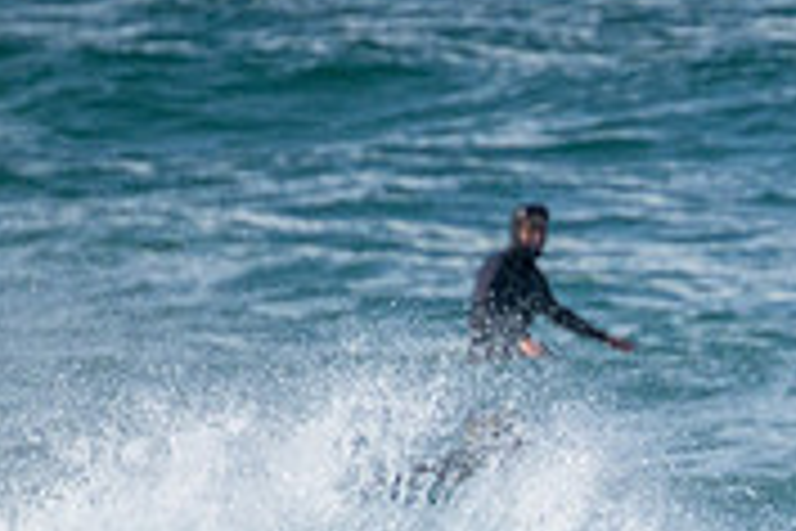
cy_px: 839
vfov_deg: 0.5
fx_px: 58059
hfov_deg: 0.8
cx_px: 1295
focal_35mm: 2626
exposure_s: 1/1600
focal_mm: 800
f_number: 11
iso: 2500
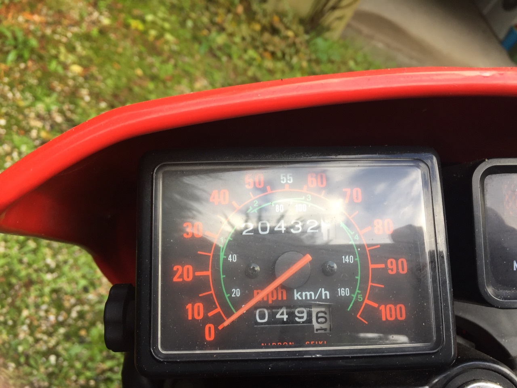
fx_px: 433
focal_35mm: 29
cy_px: 194
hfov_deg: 61.7
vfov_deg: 48.2
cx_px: 258
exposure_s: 1/50
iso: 40
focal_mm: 4.15
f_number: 2.2
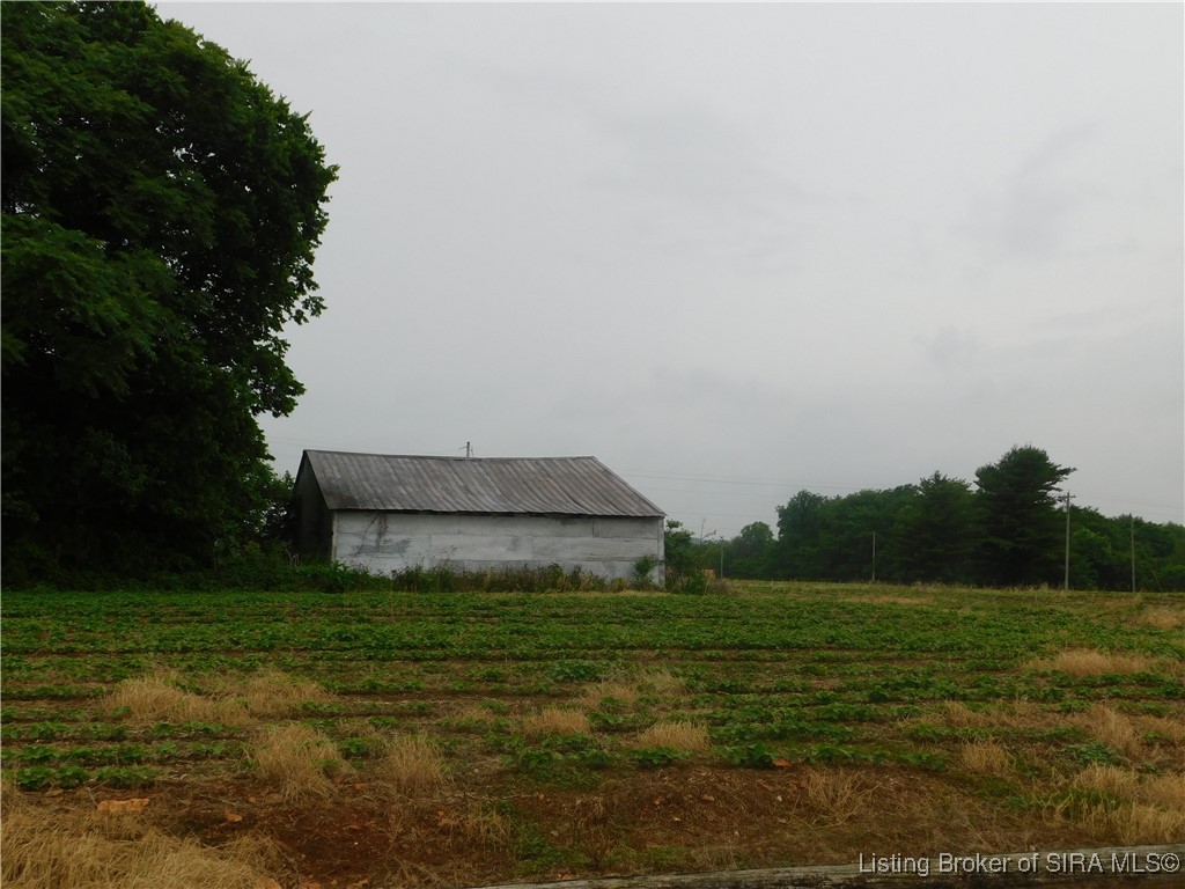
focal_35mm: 36
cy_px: 444
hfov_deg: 51.4
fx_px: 1232
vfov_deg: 39.7
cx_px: 592
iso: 125
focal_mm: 6.3
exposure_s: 1/200
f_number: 3.5
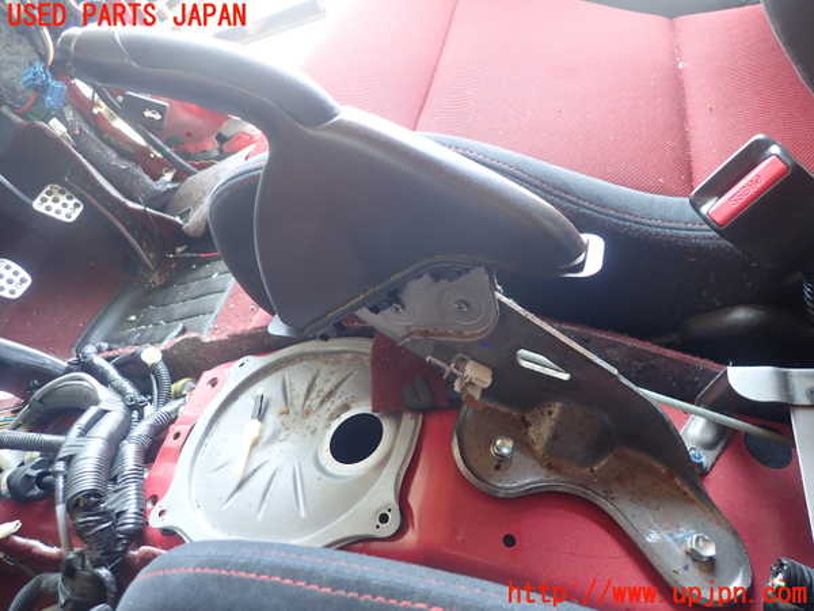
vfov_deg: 54.9
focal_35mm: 25
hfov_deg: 69.4
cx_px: 407
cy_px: 306
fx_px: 588
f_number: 2
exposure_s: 1/60
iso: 200
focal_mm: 4.5
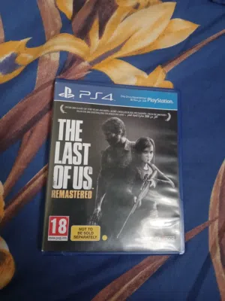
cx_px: 112
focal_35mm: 26
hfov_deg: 53.1
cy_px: 150
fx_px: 225
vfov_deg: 67.3
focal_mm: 3.98
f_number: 1.8
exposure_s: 1/20
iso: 800
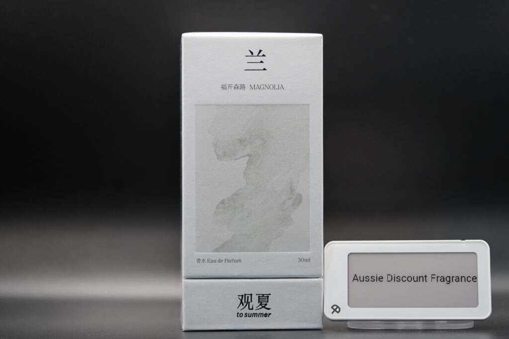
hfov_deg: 22.6
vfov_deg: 15.2
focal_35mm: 90
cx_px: 254
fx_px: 1273
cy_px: 170
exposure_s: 1/100
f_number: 2.8
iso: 400
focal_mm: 90
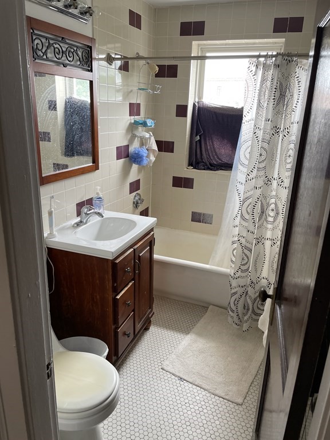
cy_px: 220
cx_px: 165
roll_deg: -3.0
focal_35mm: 26
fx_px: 330
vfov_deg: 67.3
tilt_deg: -18.1
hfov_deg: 53.1
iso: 80
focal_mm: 4.2
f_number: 1.6
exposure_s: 1/121
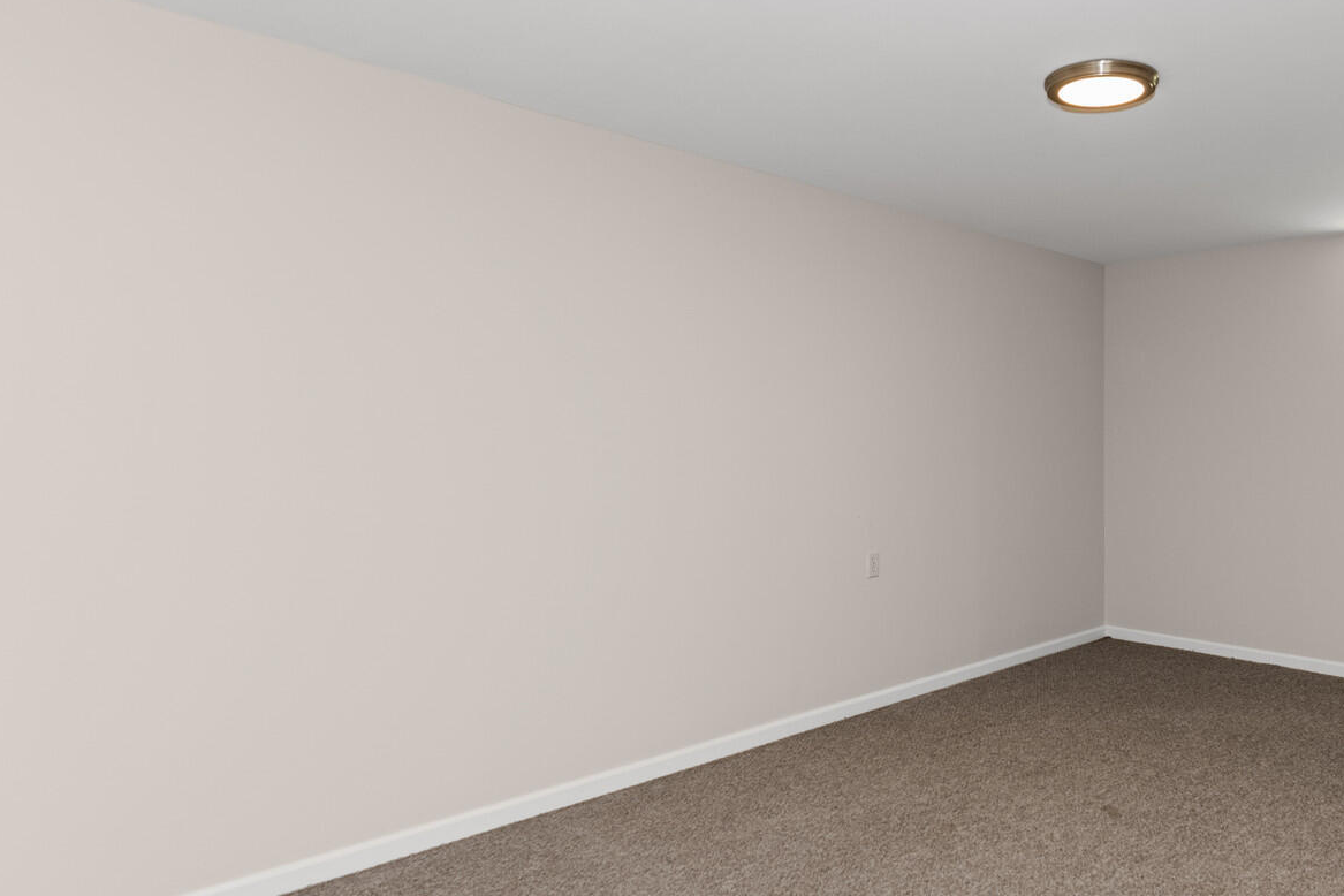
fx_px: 896
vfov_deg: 53.1
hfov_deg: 70.4
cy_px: 429
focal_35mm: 24
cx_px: 952
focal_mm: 14
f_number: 2.8
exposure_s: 1/60
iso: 320
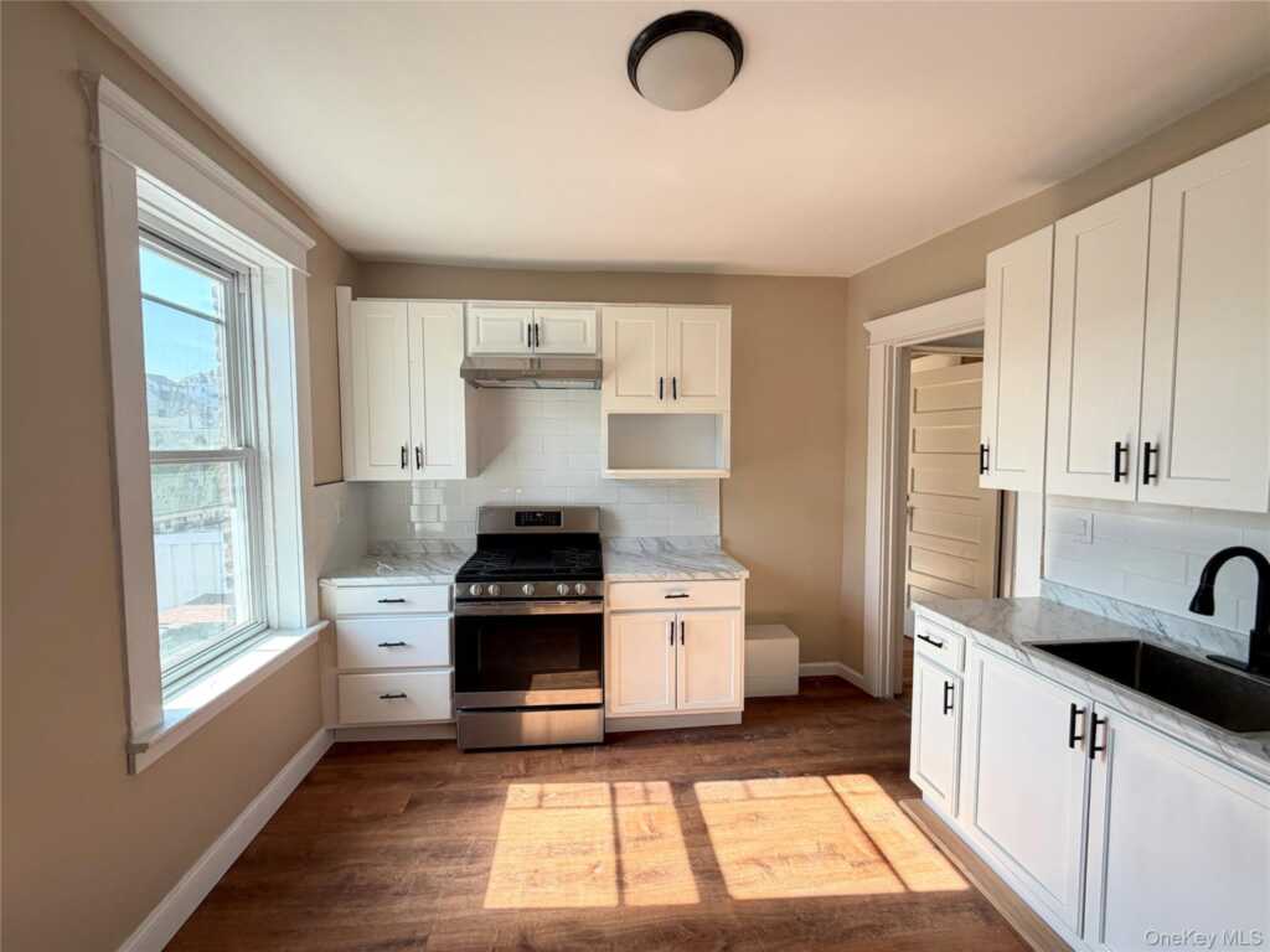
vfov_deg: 85.7
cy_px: 476
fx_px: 514
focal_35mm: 14
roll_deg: +0.2
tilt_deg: -3.2
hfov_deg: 102.1
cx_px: 635
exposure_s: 1/121
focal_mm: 2.22
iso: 64
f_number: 2.2
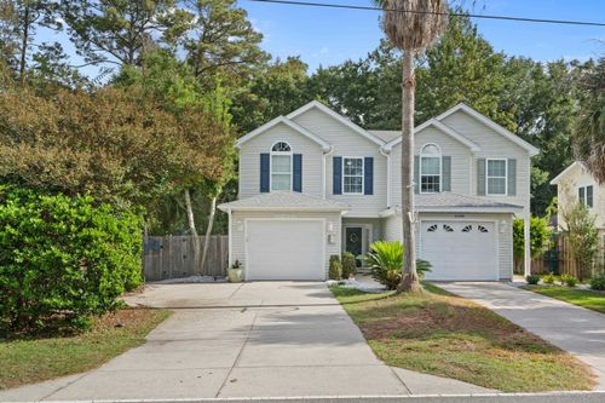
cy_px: 202
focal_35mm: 33
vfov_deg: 39.9
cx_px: 302
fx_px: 554
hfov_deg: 57.2
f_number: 8
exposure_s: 1/250
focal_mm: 33
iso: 320
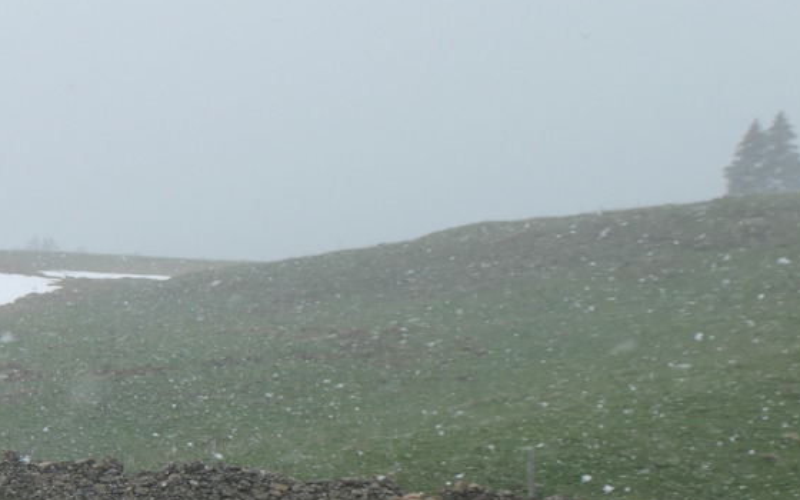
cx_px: -189
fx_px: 2202
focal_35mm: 101
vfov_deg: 13.0
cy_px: 239
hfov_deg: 19.3
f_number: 5
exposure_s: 1/1000
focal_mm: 13.4
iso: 200
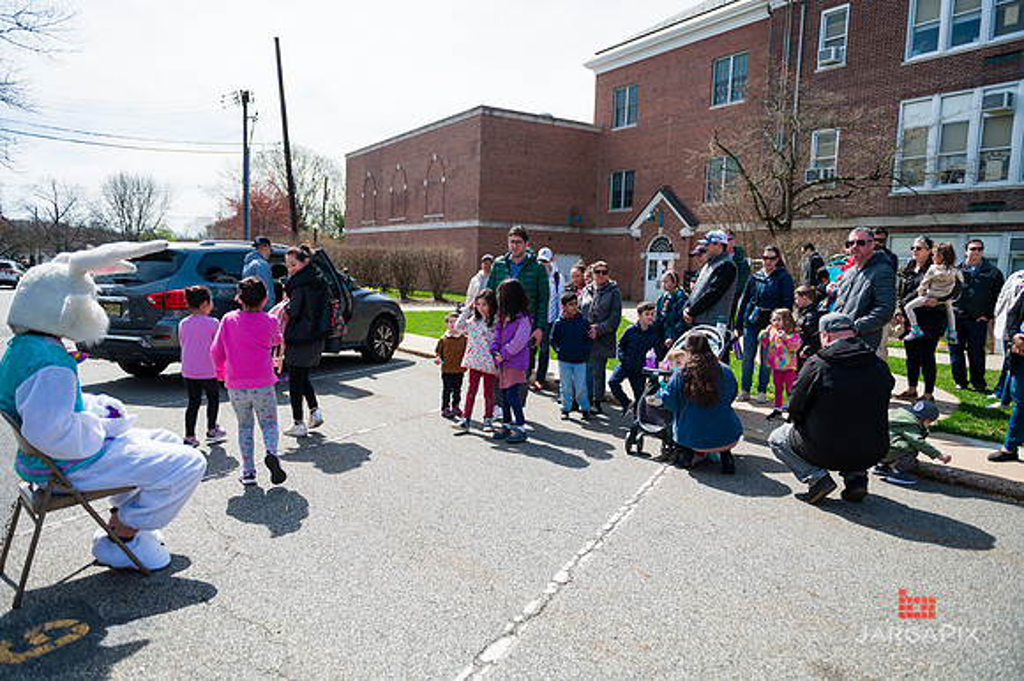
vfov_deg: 53.1
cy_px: 340
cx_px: 512
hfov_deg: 73.8
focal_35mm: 24
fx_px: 682
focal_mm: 24
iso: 200
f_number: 4
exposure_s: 1/3200
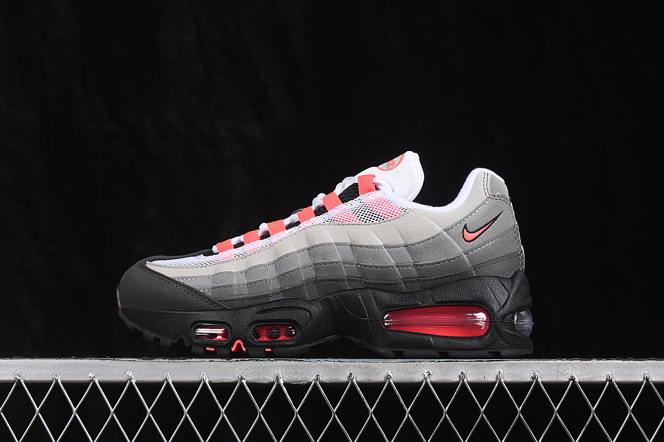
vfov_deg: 18.2
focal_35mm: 75
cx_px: 332
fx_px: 1383
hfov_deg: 27.0
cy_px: 221
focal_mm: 50
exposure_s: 1/60
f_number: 7.1
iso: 160
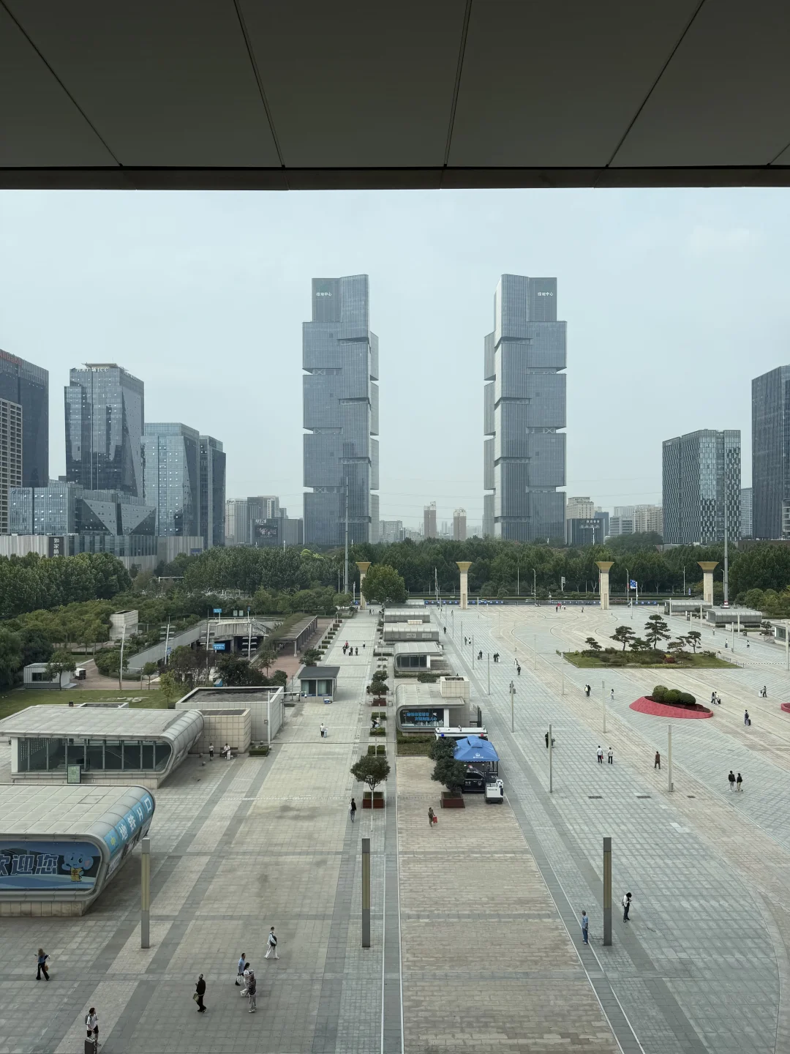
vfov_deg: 71.6
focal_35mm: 24
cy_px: 527
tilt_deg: +0.0
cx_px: 395
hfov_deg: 56.8
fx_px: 730
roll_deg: -0.2
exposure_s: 1/2907
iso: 80
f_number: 1.78
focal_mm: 6.76
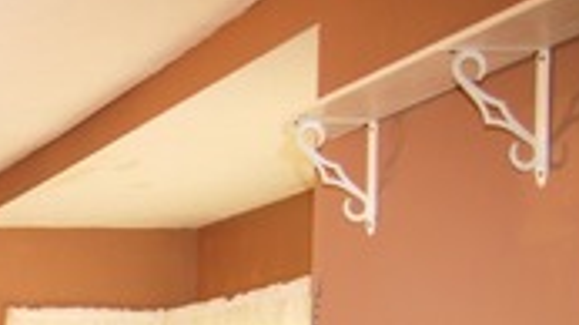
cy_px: 546
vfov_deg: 15.3
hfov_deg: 21.1
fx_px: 1074
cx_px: -445
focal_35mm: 70
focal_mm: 12
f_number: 4
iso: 200
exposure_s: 1/20
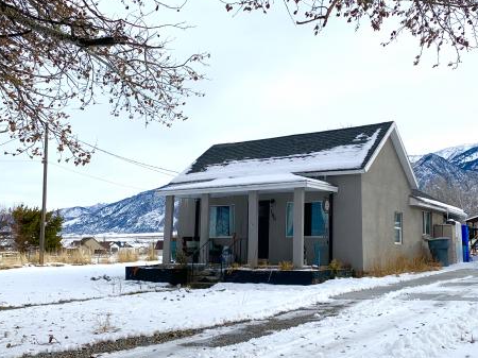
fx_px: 511
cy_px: 190
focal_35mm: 37
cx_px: 311
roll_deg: -0.9
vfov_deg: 38.6
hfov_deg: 49.4
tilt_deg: +6.9
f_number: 1.8
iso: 25
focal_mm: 4.25
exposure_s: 1/2421
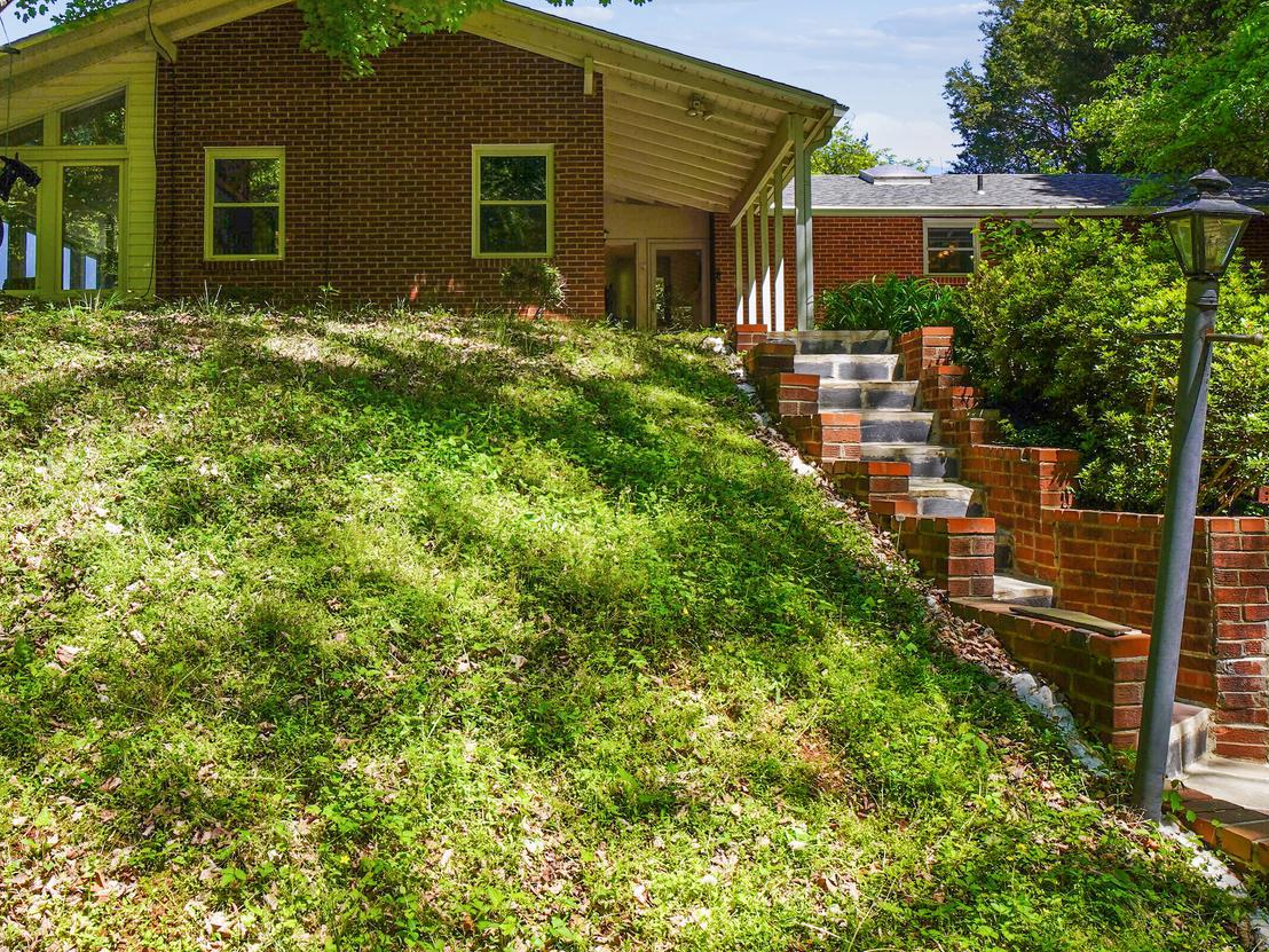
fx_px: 1173
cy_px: 396
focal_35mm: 32
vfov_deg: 44.0
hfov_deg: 56.7
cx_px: 566
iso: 100
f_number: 8
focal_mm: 18
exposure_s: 1/125
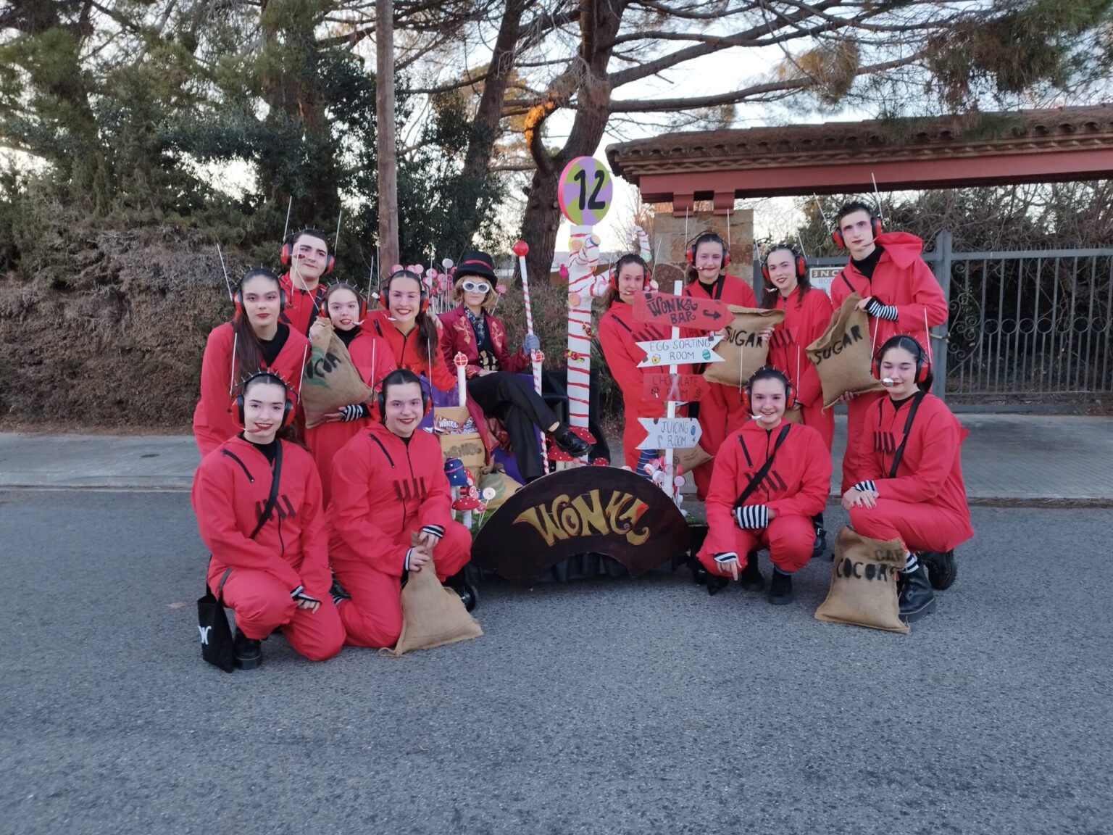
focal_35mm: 24
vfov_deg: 56.8
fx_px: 772
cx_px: 556
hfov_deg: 71.6
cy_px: 418
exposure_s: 1/50
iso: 90
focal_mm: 5.89
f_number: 1.89
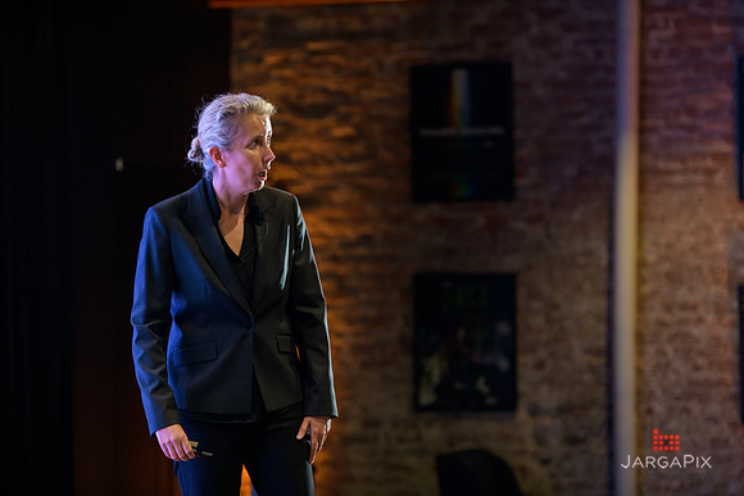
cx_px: 372
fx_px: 2997
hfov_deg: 14.2
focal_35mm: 145
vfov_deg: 9.5
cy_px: 248
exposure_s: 1/200
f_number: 3.2
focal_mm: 145
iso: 1600
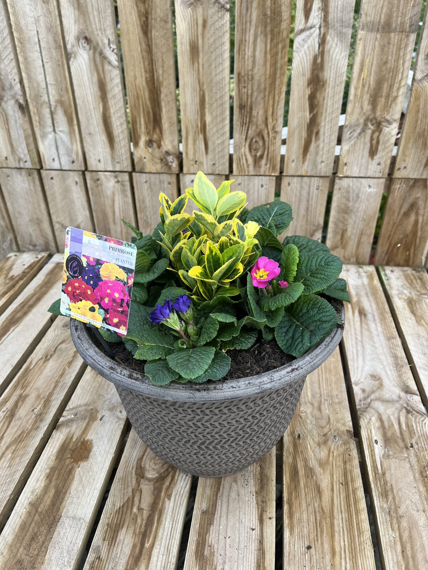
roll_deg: +2.2
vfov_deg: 67.3
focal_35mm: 26
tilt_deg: -33.8
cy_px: 285
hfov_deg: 53.1
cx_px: 214
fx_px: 429
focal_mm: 5.1
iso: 50
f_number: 1.6
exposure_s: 1/121
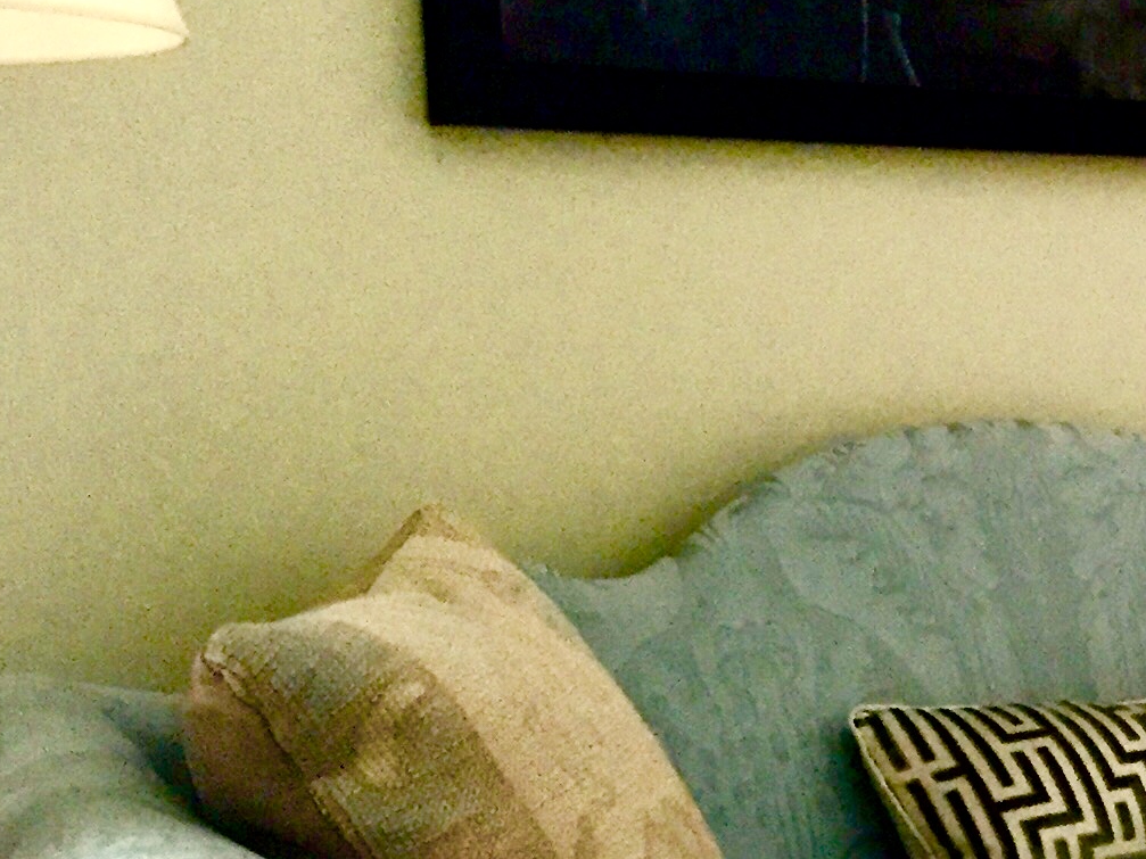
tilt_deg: -7.4
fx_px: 3112
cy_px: 668
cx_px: 1493
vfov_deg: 15.6
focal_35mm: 94
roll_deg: +0.9
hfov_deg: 19.3
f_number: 2.2
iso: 200
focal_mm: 4.15
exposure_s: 1/30
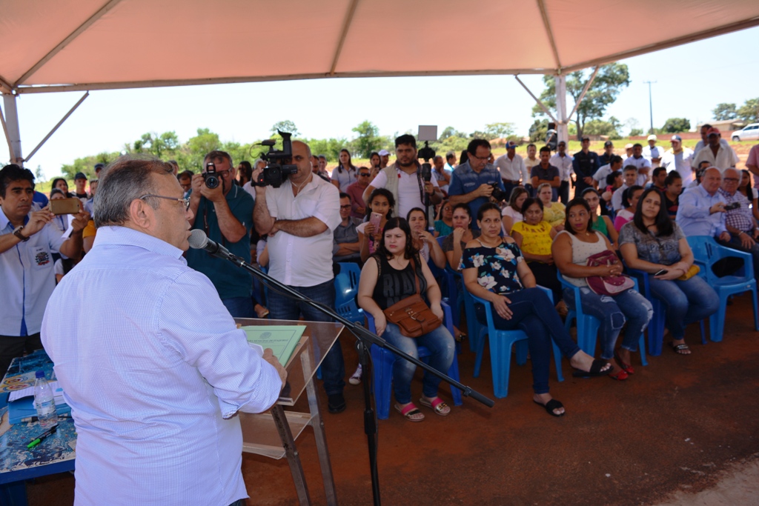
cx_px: 380
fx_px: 569
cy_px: 253
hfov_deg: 67.4
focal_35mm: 27
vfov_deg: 47.9
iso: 100
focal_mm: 18
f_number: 5.6
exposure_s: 1/200
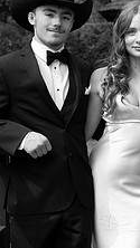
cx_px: 181
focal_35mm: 156
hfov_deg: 7.7
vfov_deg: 13.8
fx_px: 1029
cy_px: 97
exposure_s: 1/1250
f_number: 5.6
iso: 1250
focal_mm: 57
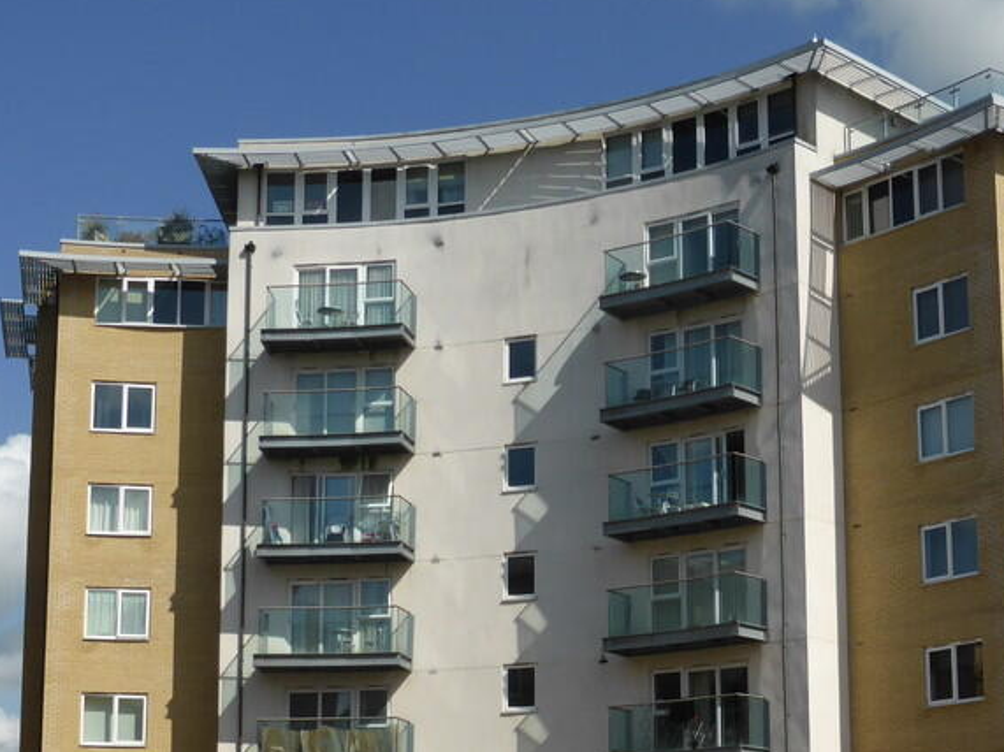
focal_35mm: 70
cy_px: 620
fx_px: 2030
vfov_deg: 20.7
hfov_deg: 27.8
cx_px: 552
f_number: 3.9
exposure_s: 1/1300
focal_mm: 6.9
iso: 100
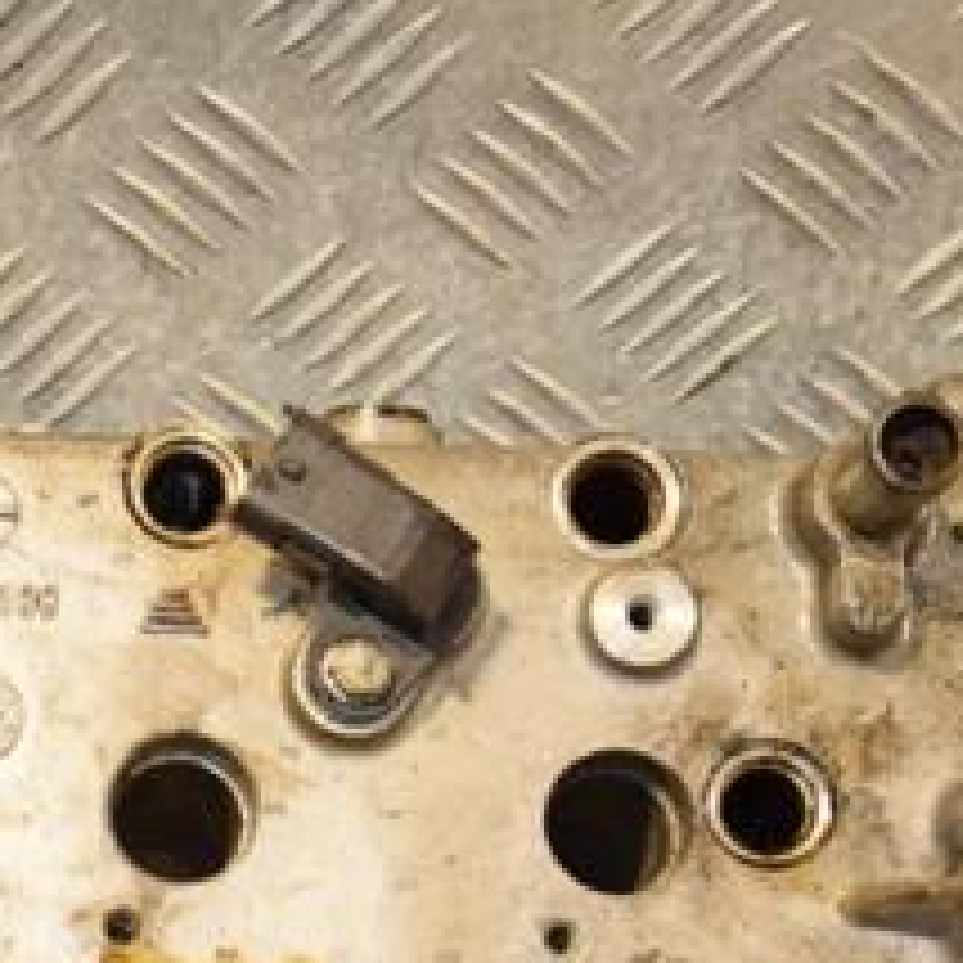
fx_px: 4501
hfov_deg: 12.1
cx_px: -32
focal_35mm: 143
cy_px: 855
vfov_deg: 12.1
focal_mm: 40
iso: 800
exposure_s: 1/200
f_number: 5.6
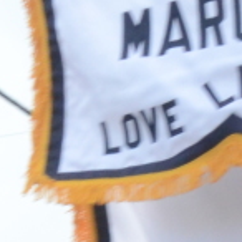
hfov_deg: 6.7
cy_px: 555
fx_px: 1985
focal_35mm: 251
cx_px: -287
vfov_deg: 6.7
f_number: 16
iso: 800
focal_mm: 18
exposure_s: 1/125
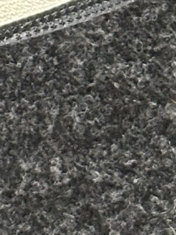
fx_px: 2322
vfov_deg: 5.5
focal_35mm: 343
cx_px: -233
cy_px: -377
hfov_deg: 4.3
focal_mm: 6.86
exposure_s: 1/33
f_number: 1.78
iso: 200
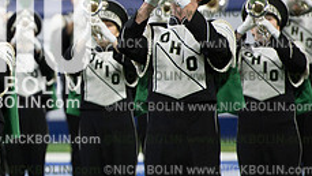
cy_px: 44
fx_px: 4386
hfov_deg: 4.1
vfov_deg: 2.3
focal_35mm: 530
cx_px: -5
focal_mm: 200
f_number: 3.5
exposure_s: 1/1600
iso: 2500
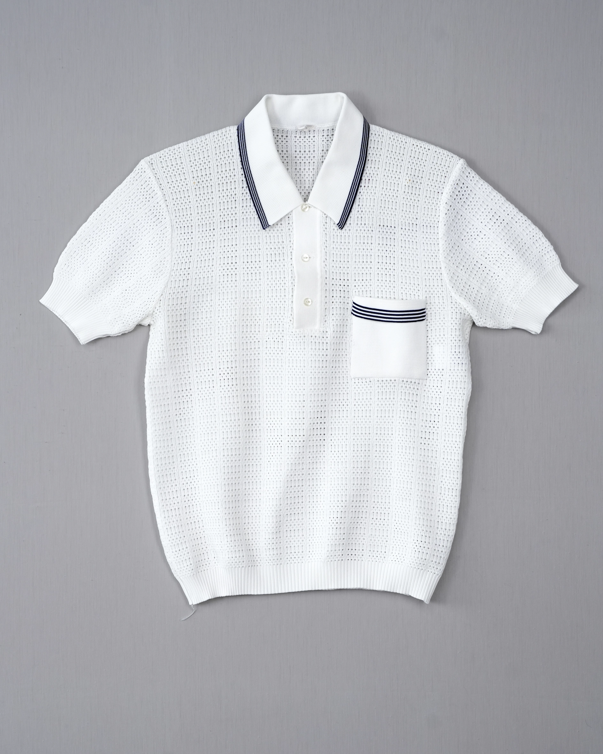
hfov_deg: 27.6
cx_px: 297
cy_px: 453
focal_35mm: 55
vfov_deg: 34.0
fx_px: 1227
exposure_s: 1/50
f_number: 9
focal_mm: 32
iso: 320
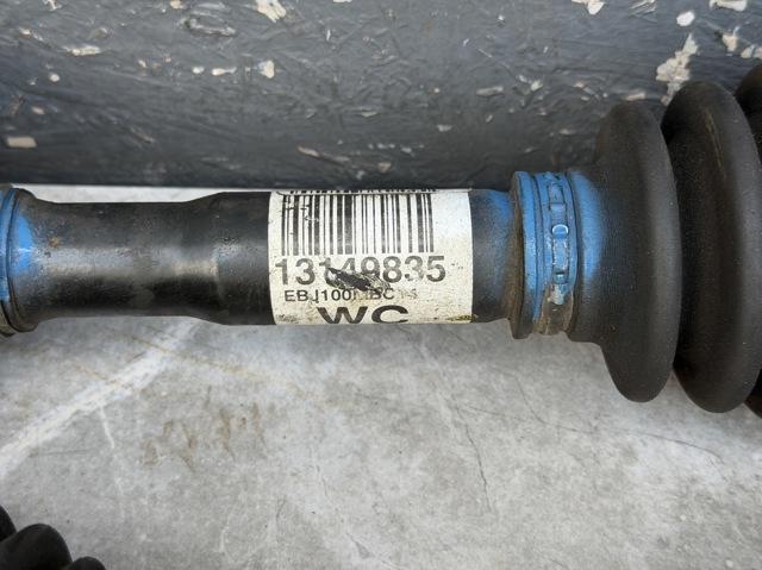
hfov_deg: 39.7
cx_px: 381
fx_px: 1056
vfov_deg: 30.2
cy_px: 285
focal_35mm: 48
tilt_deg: -53.7
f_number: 1.78
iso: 64
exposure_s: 1/121
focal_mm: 6.76
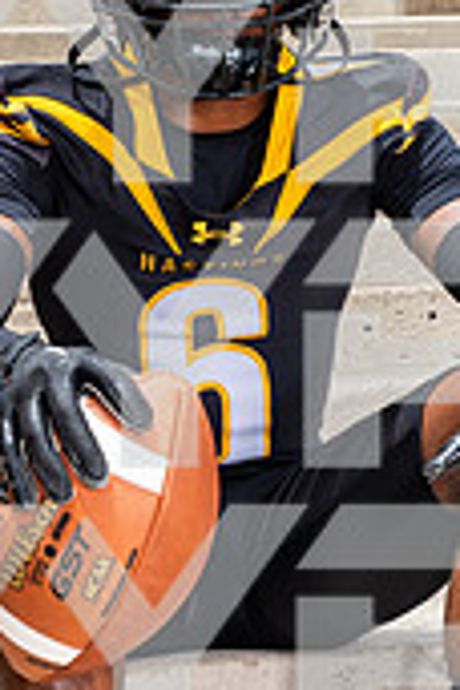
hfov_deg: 10.9
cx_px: 258
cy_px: 347
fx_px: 2415
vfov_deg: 16.3
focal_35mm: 126
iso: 100
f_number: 7.1
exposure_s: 1/500
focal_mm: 48
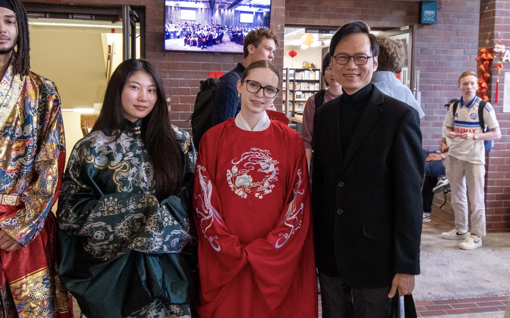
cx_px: 250
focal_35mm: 36
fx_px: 500
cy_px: 123
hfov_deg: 54.0
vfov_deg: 35.2
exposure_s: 1/40
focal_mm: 14
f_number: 4.5
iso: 2500
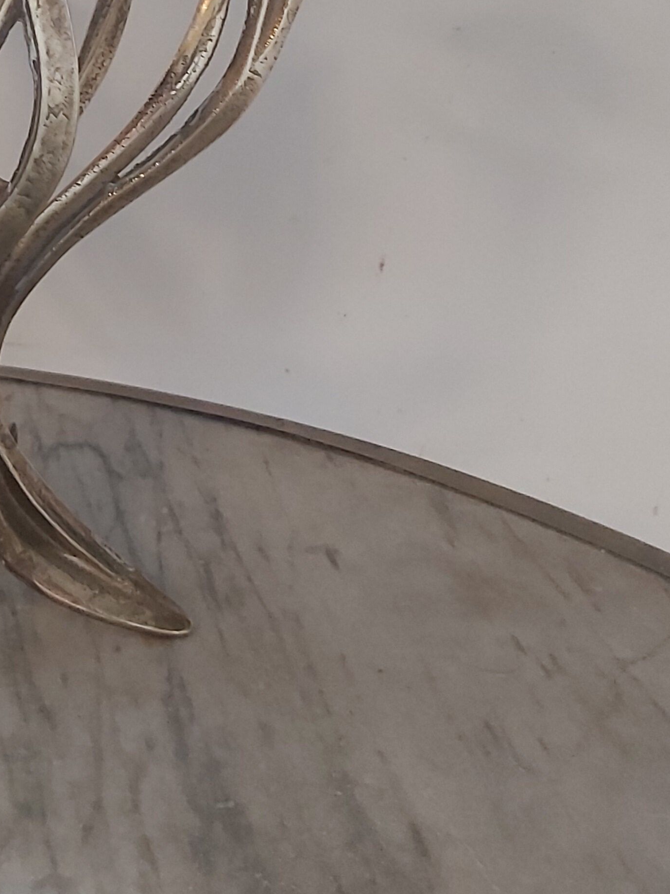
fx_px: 1471
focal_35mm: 57
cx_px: 24
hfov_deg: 24.6
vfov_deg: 30.8
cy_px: -44
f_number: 1.7
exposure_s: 1/33
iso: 250
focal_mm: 3.92
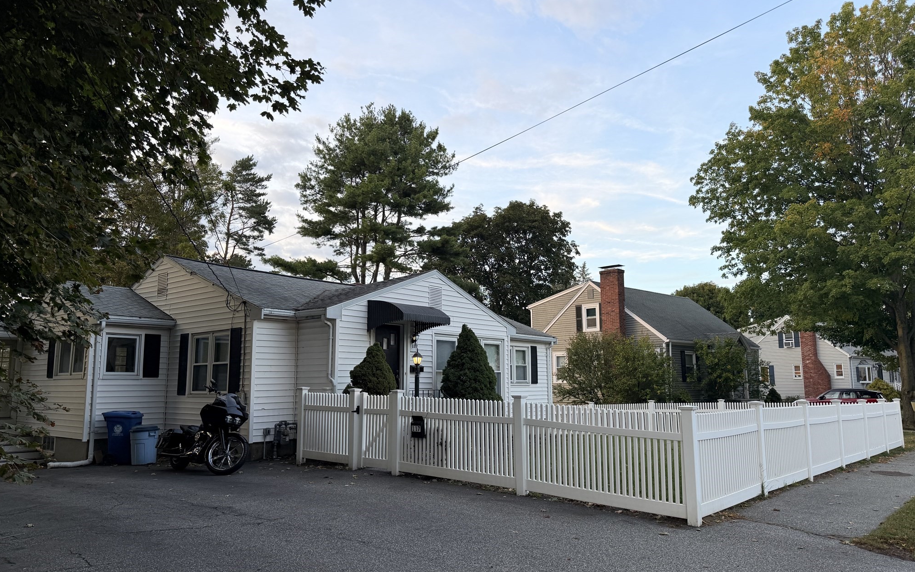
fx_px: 648
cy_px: 290
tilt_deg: +9.3
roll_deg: +0.4
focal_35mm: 26
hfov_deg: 70.4
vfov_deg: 47.6
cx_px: 448
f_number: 1.78
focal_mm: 6.76
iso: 64
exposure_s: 1/183
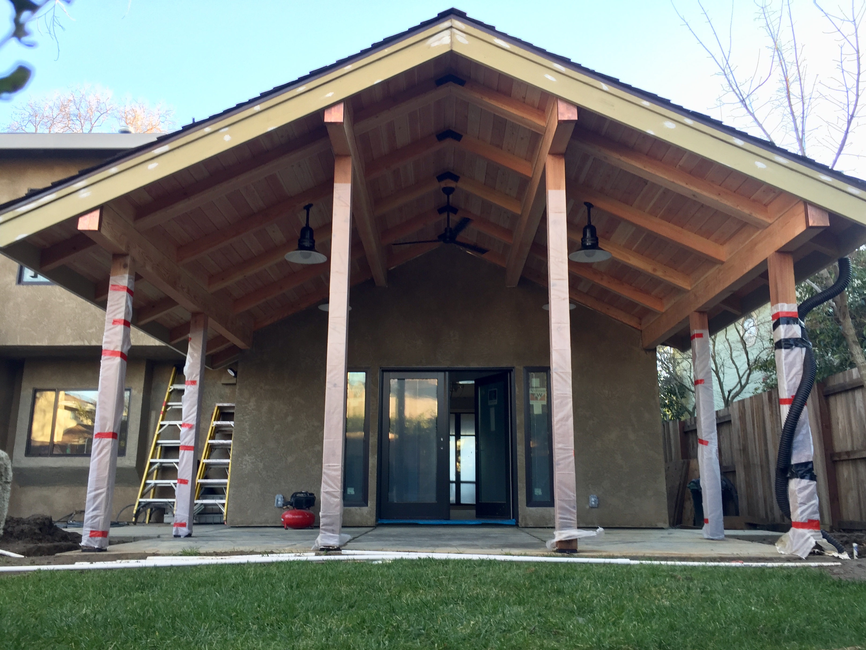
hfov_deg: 61.7
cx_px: 433
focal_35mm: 29
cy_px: 325
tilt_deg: +12.4
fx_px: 725
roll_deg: +0.0
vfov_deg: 48.2
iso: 32
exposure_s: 1/60
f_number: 2.2
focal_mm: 4.15
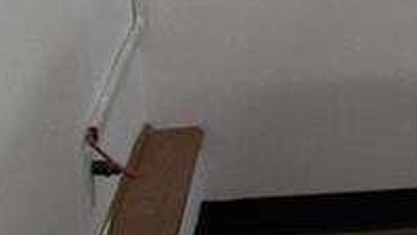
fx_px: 2167
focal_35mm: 196
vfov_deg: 6.1
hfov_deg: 9.6
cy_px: -99
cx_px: 1048
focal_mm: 6.3
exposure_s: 1/50
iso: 157
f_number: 3.1
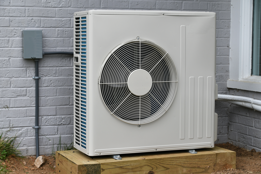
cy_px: 87
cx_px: 130
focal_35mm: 78
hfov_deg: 26.0
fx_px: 565
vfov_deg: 17.5
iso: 250
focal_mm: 52
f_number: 6.3
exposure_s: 1/160
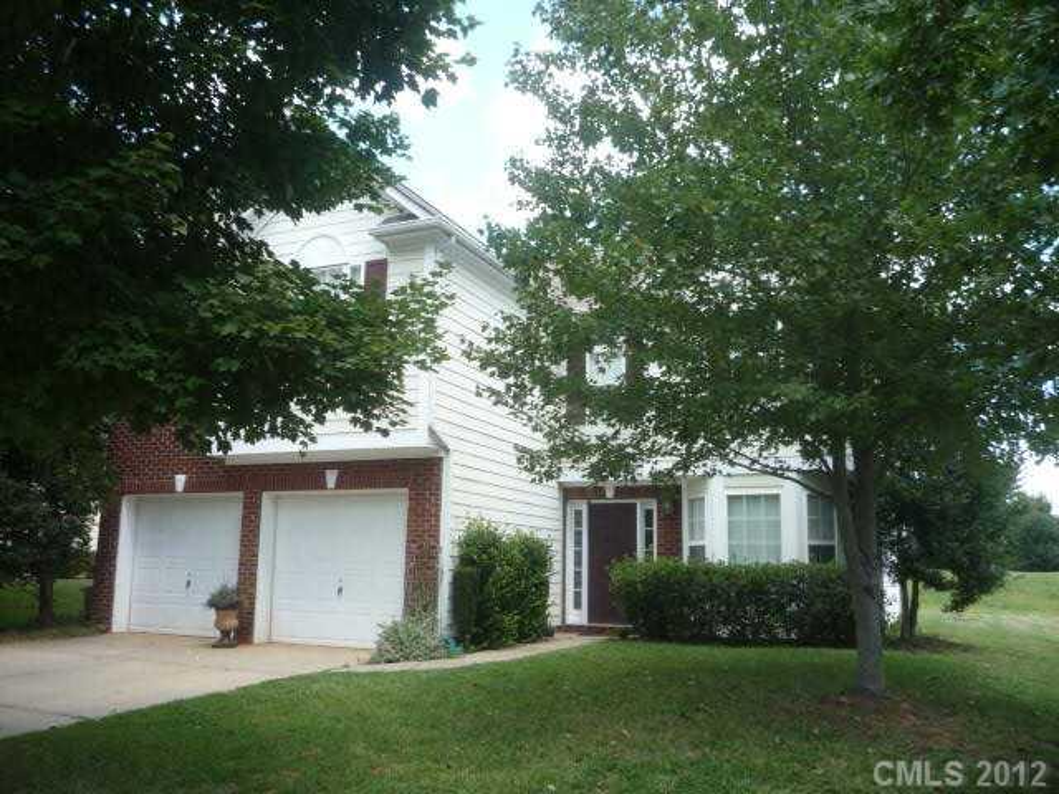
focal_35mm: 30
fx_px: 918
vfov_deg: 46.8
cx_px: 530
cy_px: 397
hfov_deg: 60.0
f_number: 4
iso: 100
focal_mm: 5.2
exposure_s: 1/125
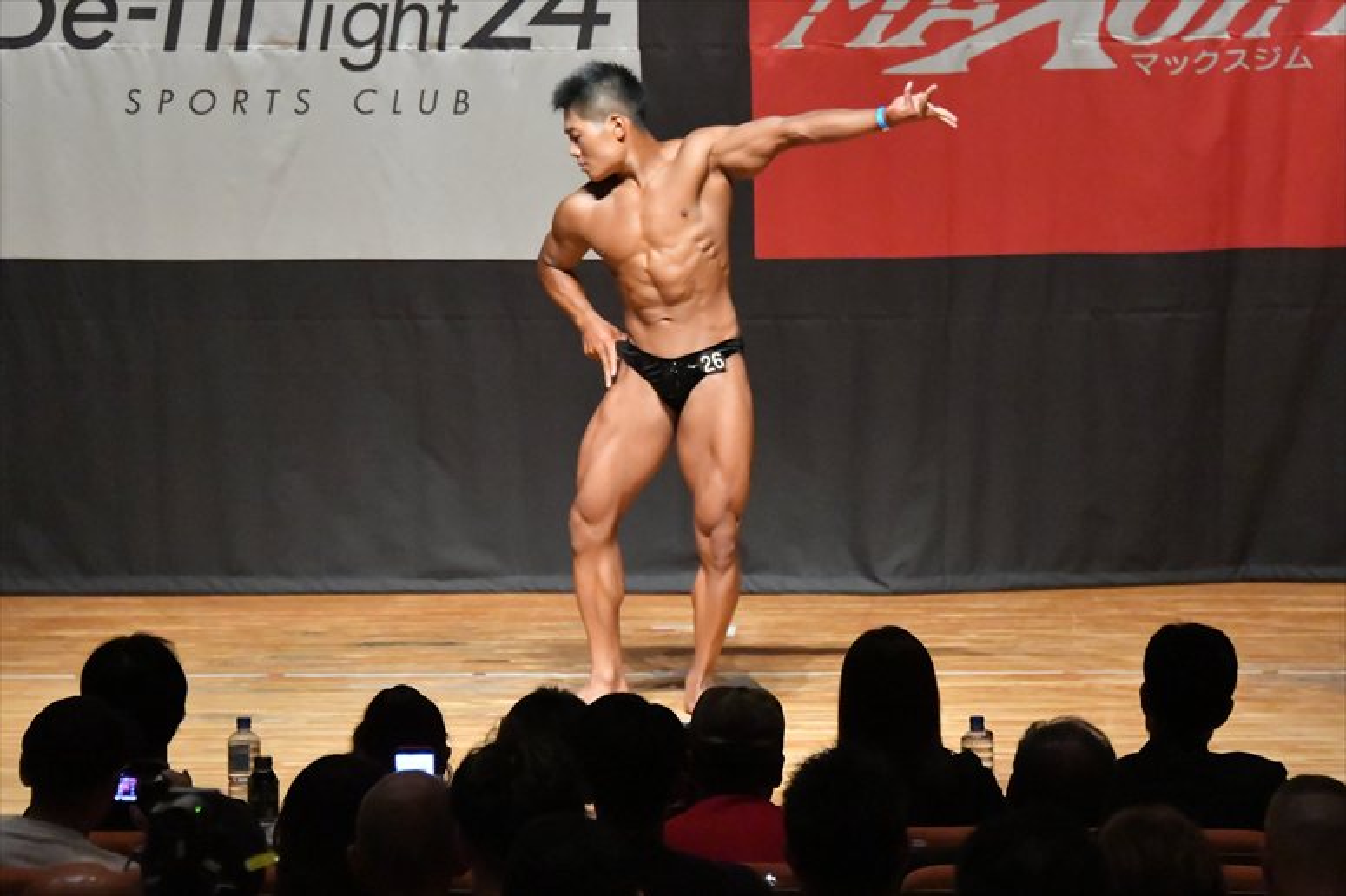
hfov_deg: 8.1
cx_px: 673
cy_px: 448
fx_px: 9530
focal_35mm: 255
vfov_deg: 5.4
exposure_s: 1/400
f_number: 5.6
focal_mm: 170
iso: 16000
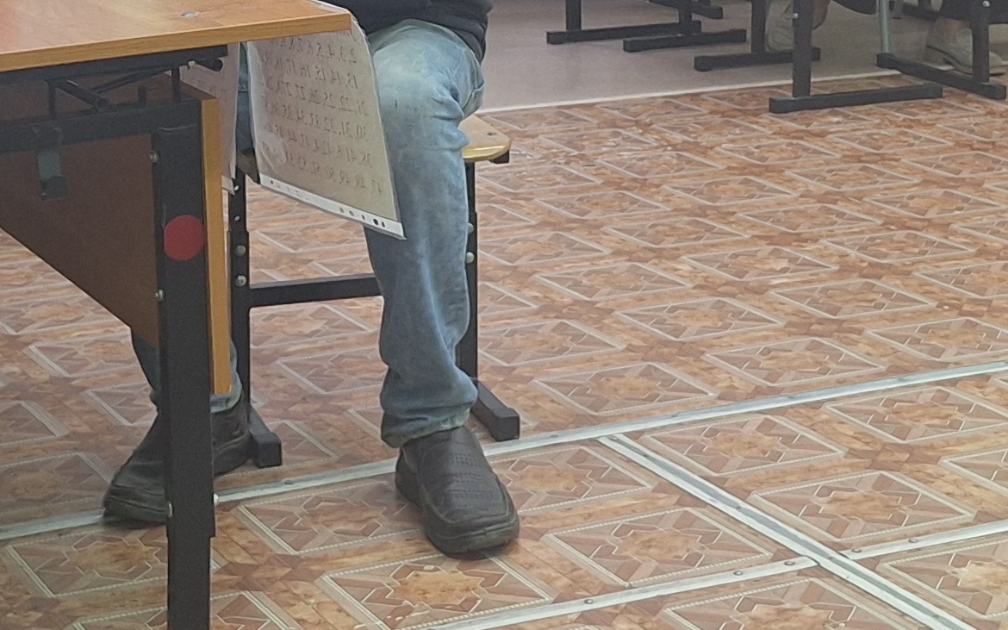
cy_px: -209
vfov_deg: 14.6
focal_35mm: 85
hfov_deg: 24.4
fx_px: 2335
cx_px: 457
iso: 100
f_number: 1.8
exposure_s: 1/50
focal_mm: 5.54
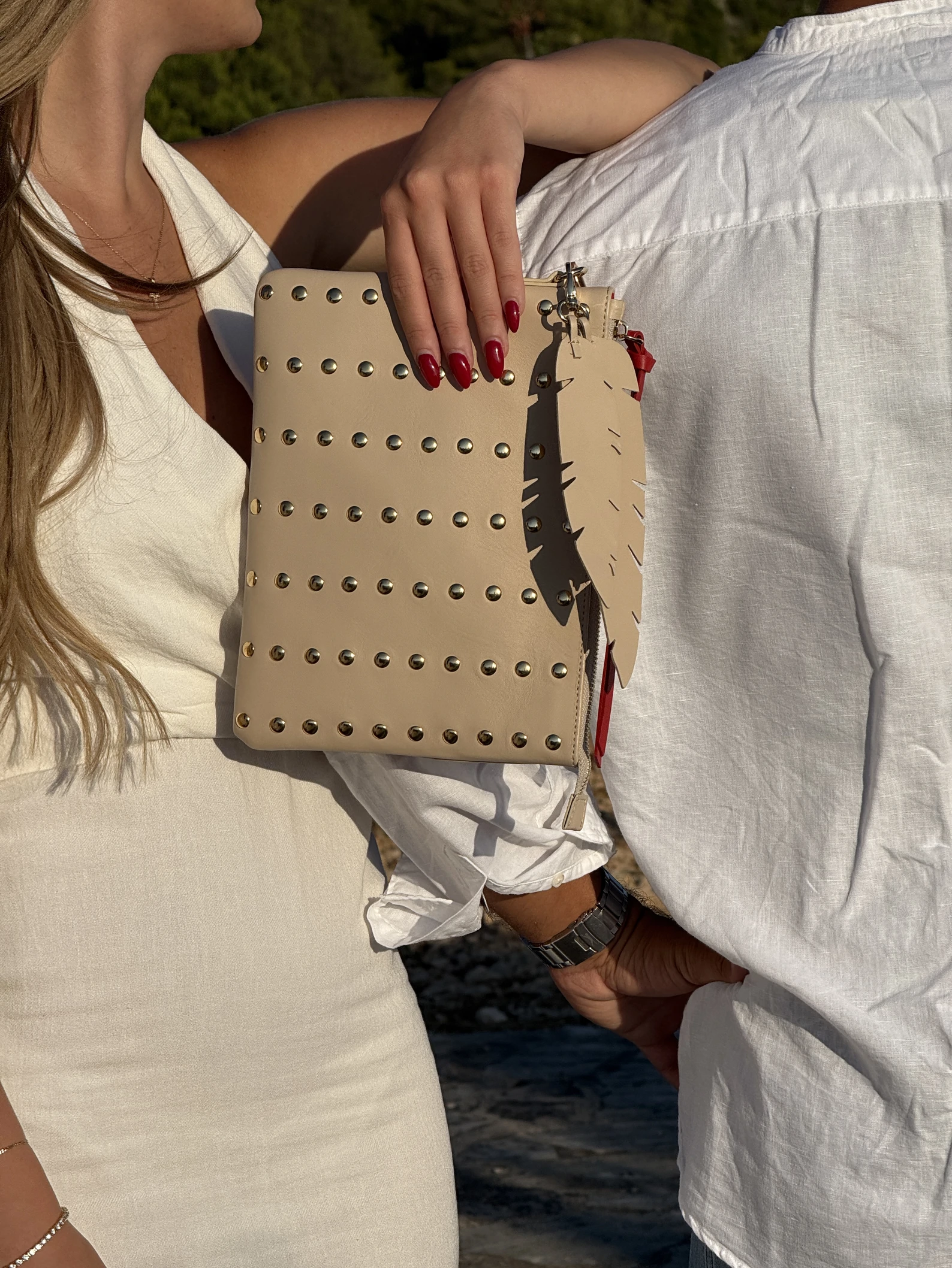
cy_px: 634
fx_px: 4400
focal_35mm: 120
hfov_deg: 12.3
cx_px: 476
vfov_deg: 16.4
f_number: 2.8
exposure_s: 1/3344
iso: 50
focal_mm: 15.66
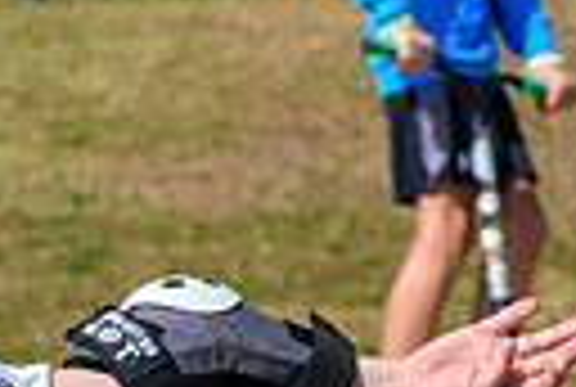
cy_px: 776
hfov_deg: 3.7
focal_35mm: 556
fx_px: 8917
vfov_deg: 2.5
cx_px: -428
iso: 200
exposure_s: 1/1000
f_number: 8
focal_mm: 82
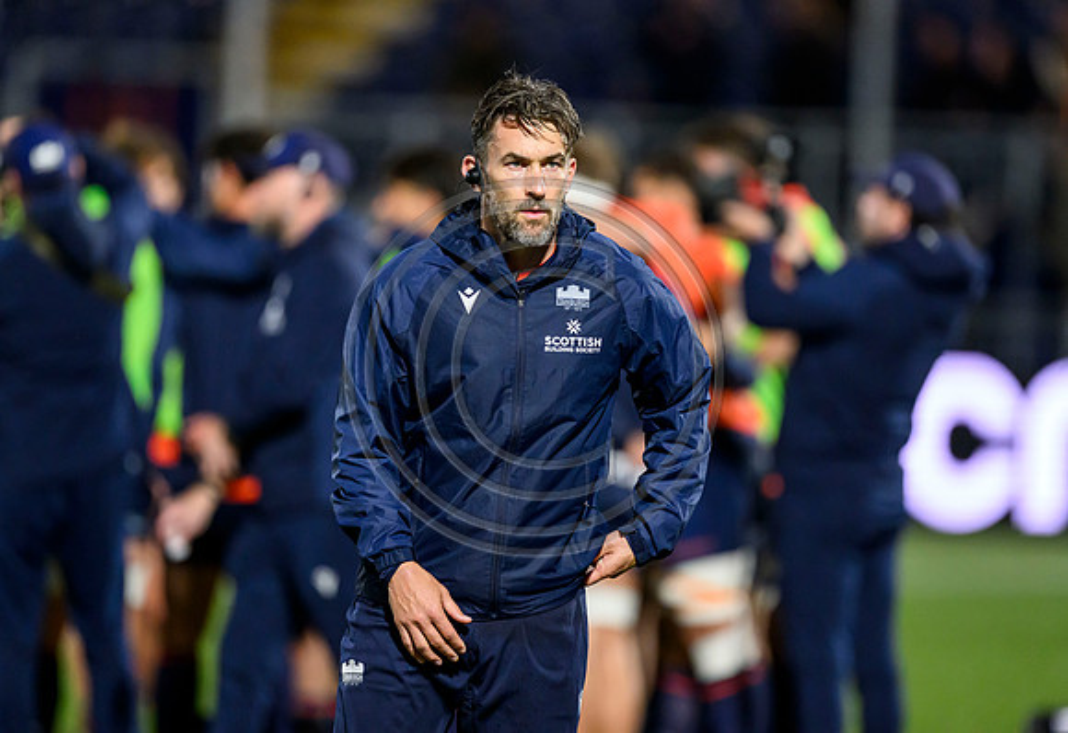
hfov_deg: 4.4
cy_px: 316
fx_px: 13888
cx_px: 530
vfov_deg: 3.0
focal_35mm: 464
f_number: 2.8
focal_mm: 400
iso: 5000
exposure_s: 1/800
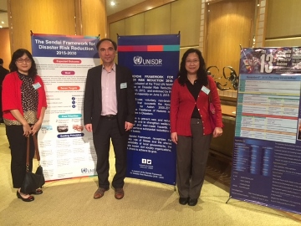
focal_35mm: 29
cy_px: 113
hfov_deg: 61.7
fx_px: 252
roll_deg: -1.3
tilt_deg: -10.0
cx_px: 150
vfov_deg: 48.2
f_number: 2.2
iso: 250
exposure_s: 1/20
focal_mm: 4.15
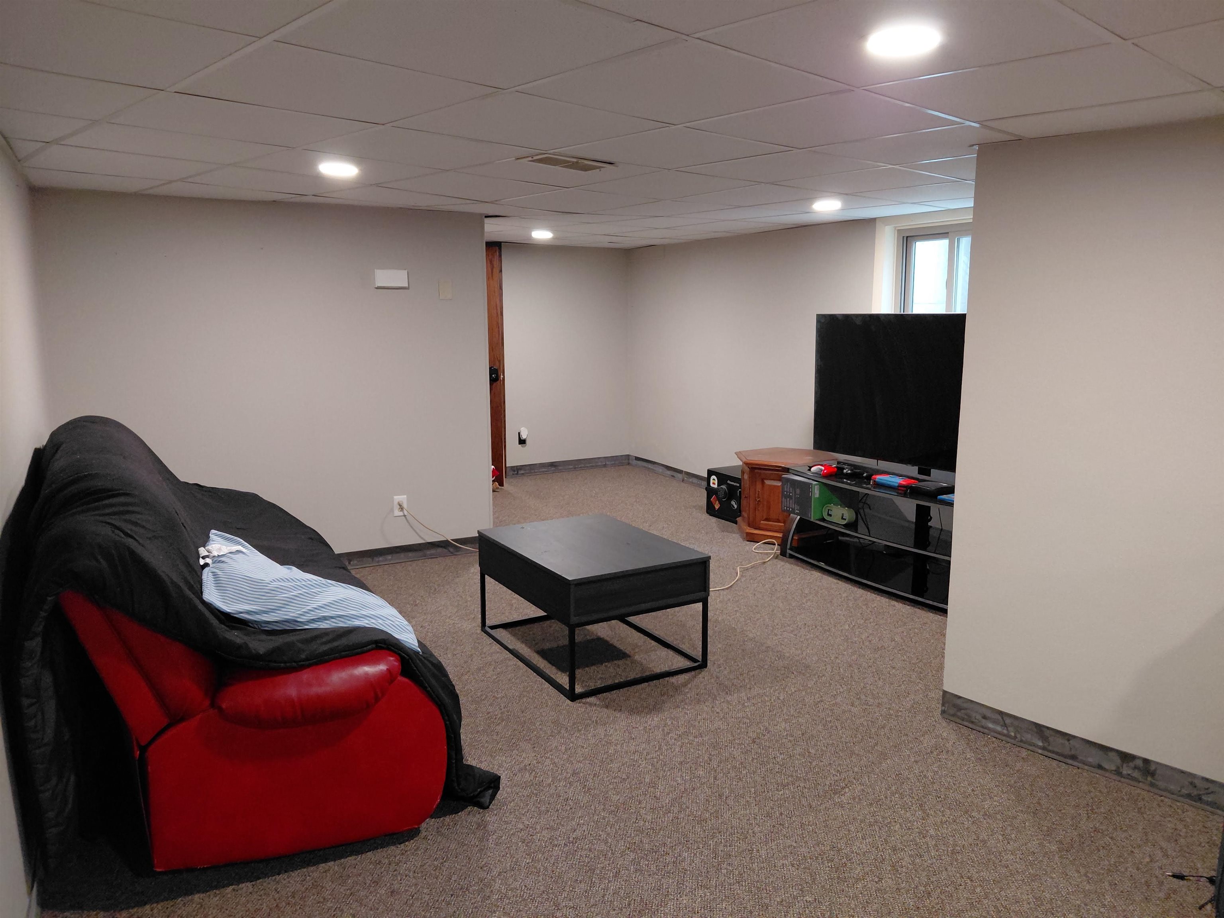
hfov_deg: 69.4
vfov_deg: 54.9
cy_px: 459
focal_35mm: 25
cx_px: 612
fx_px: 884
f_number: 1.8
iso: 320
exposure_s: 1/40
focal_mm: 4.69
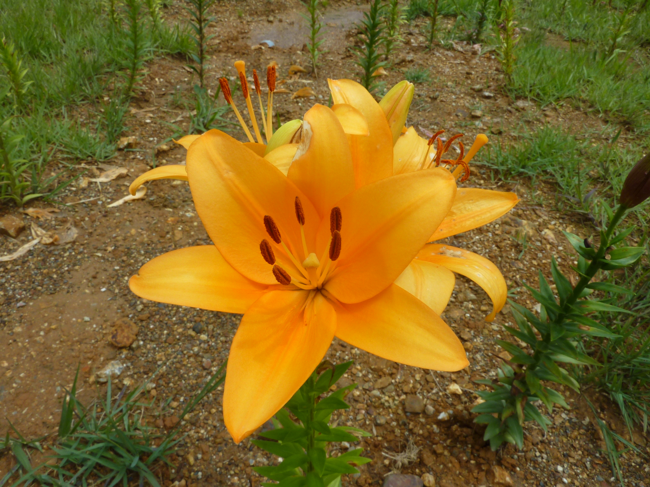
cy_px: 244
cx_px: 325
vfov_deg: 54.9
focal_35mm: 25
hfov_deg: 69.4
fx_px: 469
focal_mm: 4.1
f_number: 5.6
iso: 80
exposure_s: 1/500
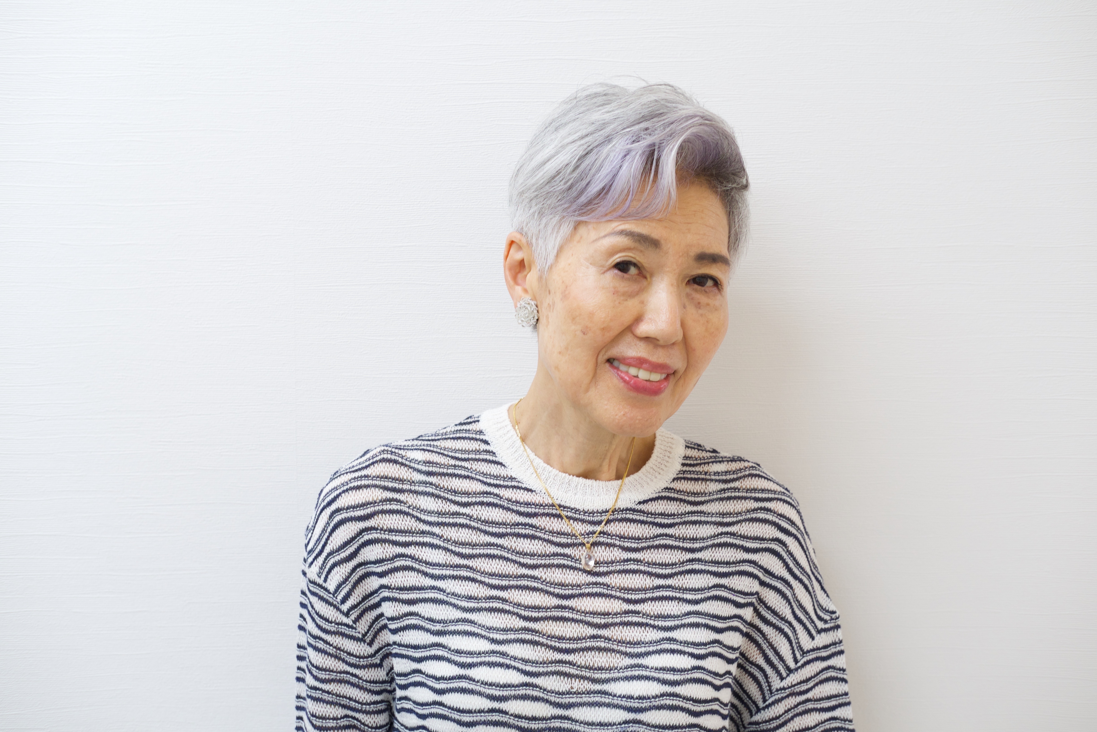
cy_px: 366
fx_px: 1615
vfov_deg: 25.5
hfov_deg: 37.5
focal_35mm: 53
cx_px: 548
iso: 800
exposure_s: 1/50
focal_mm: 35
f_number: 4
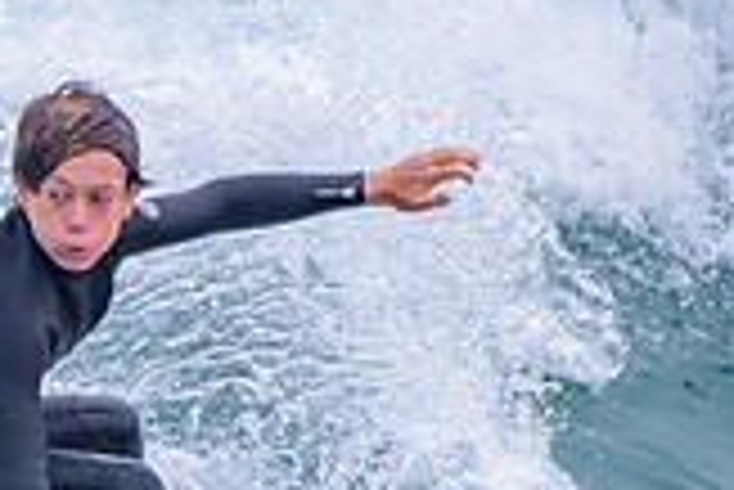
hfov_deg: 0.9
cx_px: 88
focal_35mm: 2179
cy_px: 486
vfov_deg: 0.6
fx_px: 44466
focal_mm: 500
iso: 220
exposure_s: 1/2000
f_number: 5.6
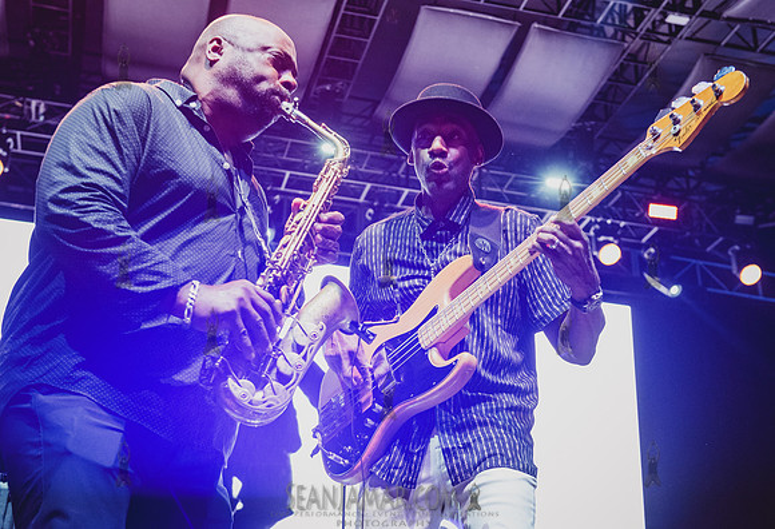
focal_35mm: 53
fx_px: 1146
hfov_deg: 37.4
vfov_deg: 26.0
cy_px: 264
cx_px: 388
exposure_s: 1/320
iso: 4000
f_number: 4.5
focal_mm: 52
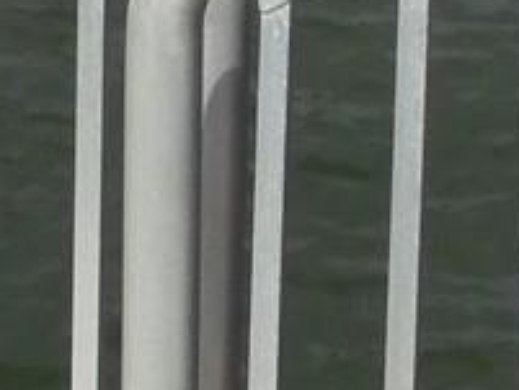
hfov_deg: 10.3
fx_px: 2865
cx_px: 431
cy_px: -904
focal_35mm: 191
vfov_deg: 6.8
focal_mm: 4.3
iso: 100
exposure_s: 1/2000
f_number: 3.4
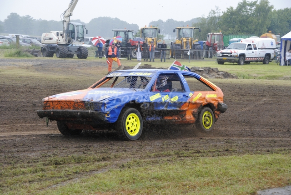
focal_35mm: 108
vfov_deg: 12.7
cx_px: 146
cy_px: 98
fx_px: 874
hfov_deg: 18.9
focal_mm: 72
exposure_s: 1/500
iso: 640
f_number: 5.3
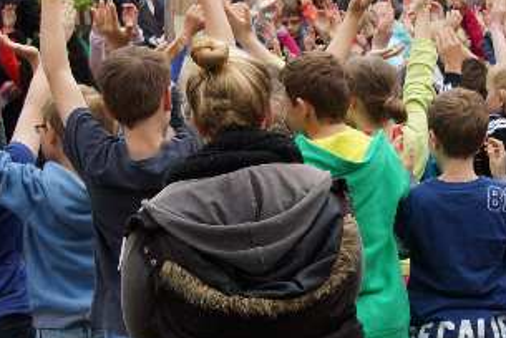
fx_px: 2321
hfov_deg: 12.3
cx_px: 529
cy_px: 250
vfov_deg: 8.3
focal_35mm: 165
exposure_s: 1/160
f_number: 6.3
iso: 100
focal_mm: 28
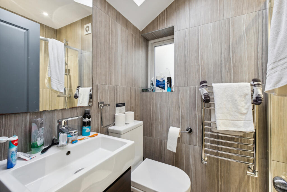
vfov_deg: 77.3
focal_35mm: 15
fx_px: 120
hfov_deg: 100.4
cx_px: 144
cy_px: 96
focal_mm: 10
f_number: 11
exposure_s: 1/1.67
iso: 800
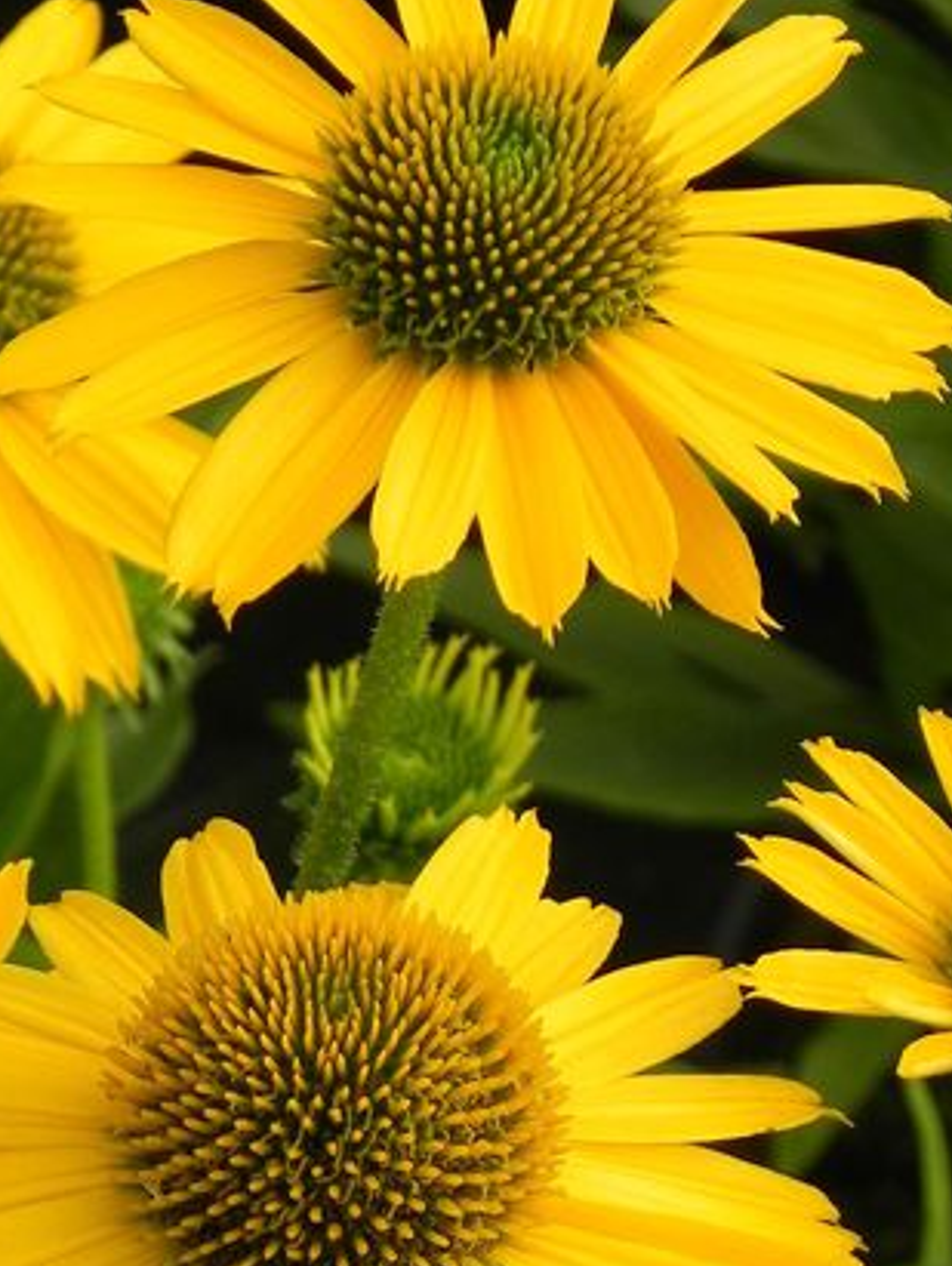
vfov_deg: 6.3
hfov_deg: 4.7
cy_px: 906
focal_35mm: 315
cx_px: 250
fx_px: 11533
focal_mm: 28.8
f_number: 5
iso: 160
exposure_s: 1/400
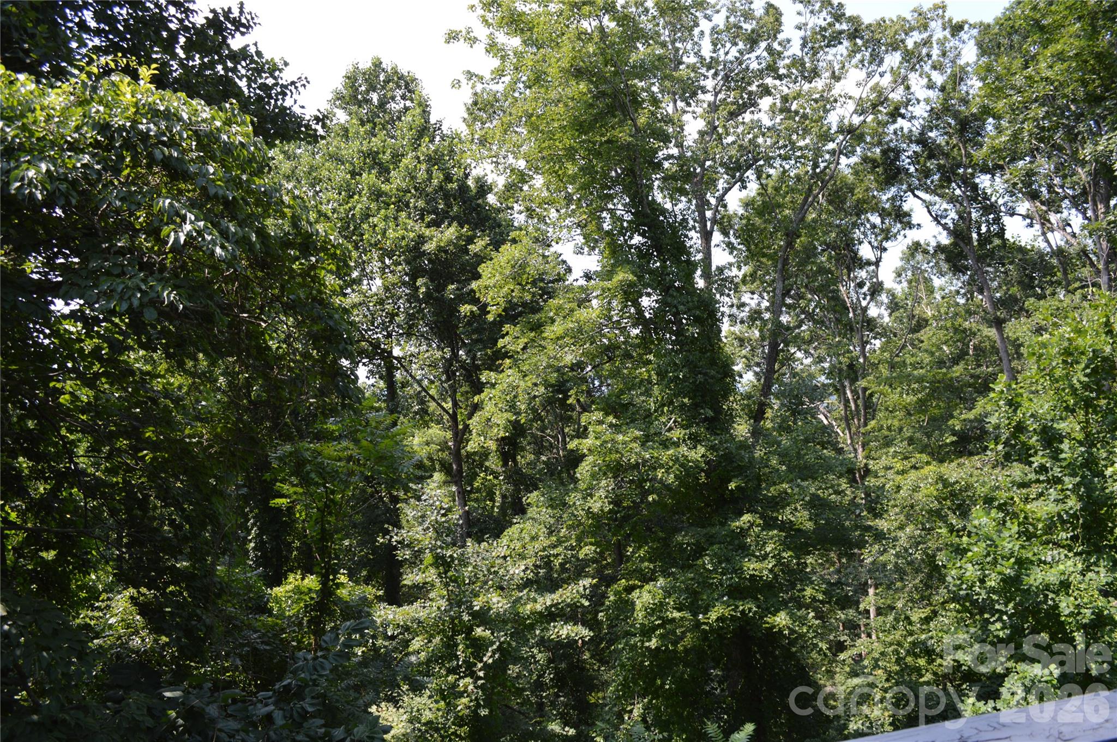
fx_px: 837
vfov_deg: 47.8
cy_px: 371
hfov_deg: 67.4
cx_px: 558
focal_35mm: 27
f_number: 5.6
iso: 110
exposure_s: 1/125
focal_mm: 18
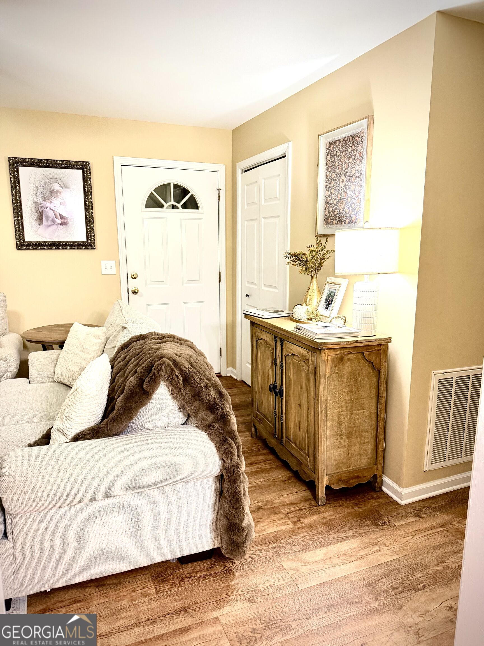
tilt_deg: -10.2
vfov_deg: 71.6
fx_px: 447
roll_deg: -0.3
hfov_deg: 56.8
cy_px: 323
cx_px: 242
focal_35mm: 24
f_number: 1.78
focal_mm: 6.76
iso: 400
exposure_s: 1/120
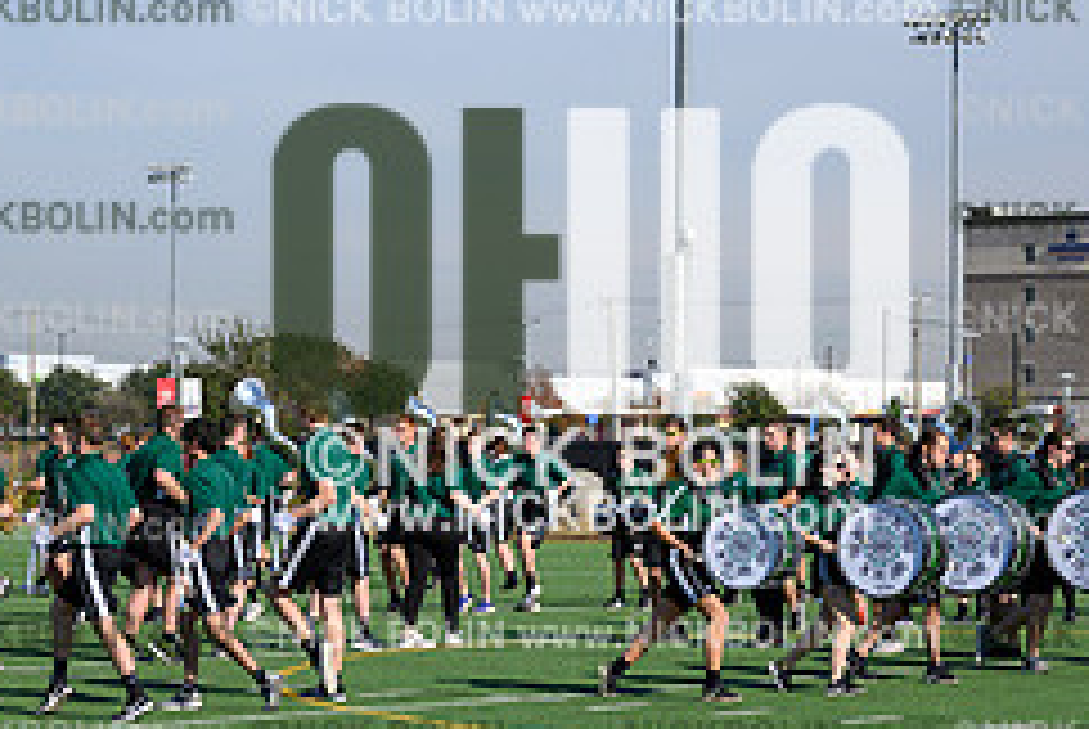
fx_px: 3846
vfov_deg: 10.8
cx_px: 590
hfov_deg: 16.1
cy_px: 322
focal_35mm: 127
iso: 125
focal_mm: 53
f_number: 4
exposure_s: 1/2500
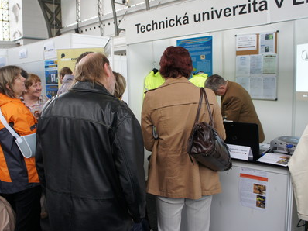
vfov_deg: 46.8
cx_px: 142
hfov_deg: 59.9
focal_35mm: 30
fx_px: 267
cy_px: 115
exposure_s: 1/100
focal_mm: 18
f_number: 4.5
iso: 400
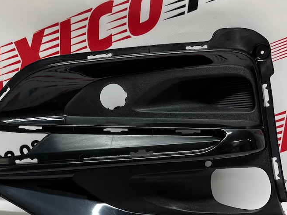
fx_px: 423
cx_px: 55
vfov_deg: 28.2
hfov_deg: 36.2
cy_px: 155
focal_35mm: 51
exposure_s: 1/100
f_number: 1.6
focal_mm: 5.1
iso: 40
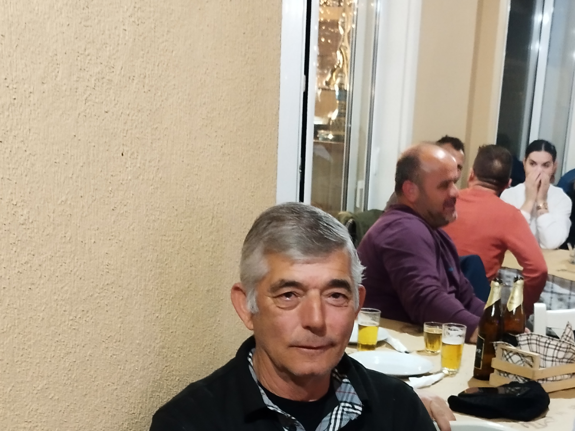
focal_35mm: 60
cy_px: 473
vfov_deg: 23.0
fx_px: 997
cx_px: 352
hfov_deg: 32.1
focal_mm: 5.89
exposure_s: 1/20
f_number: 1.89
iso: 1800
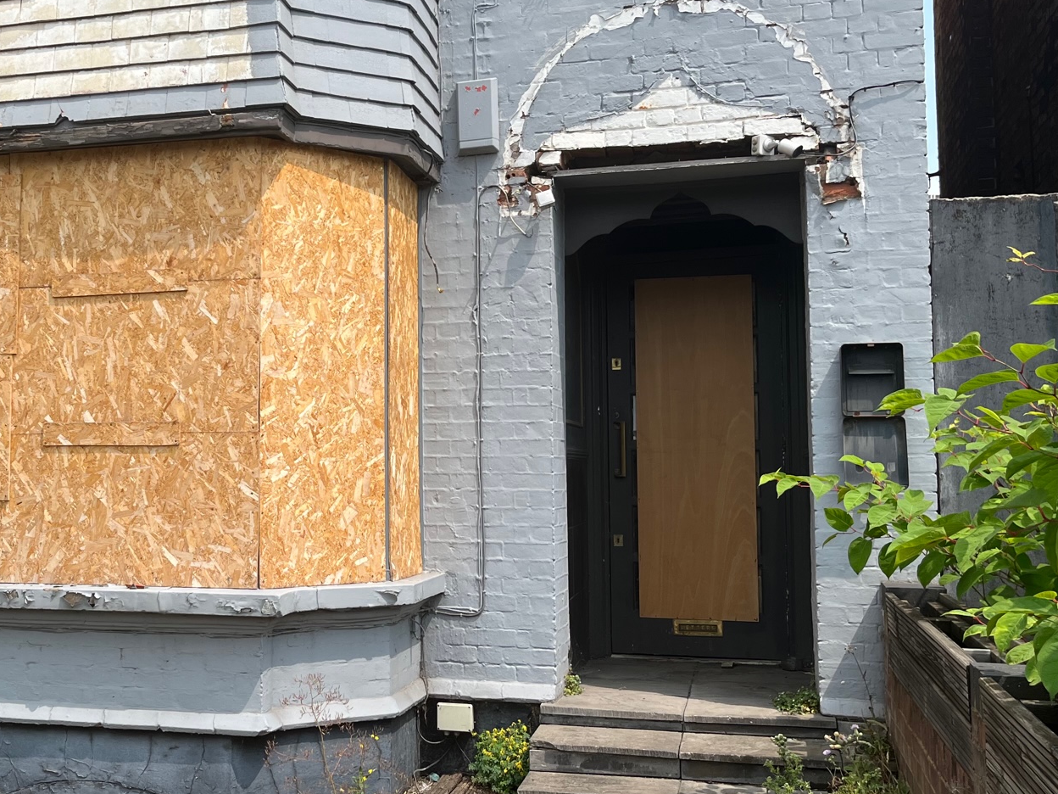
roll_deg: +0.3
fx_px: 1284
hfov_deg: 44.2
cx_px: 355
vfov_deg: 34.3
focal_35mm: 42
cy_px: 372
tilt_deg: +3.9
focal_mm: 5.1
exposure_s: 1/3049
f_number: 1.6
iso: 50
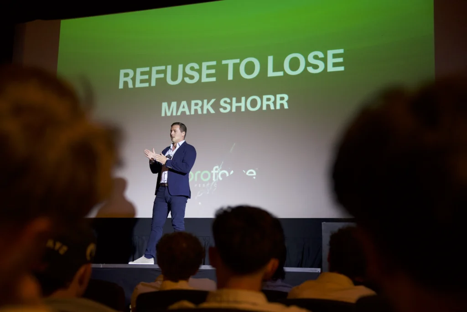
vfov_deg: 29.2
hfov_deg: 42.7
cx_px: 234
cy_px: 156
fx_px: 598
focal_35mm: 46
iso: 5000
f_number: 2.8
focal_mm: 46.1
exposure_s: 1/125
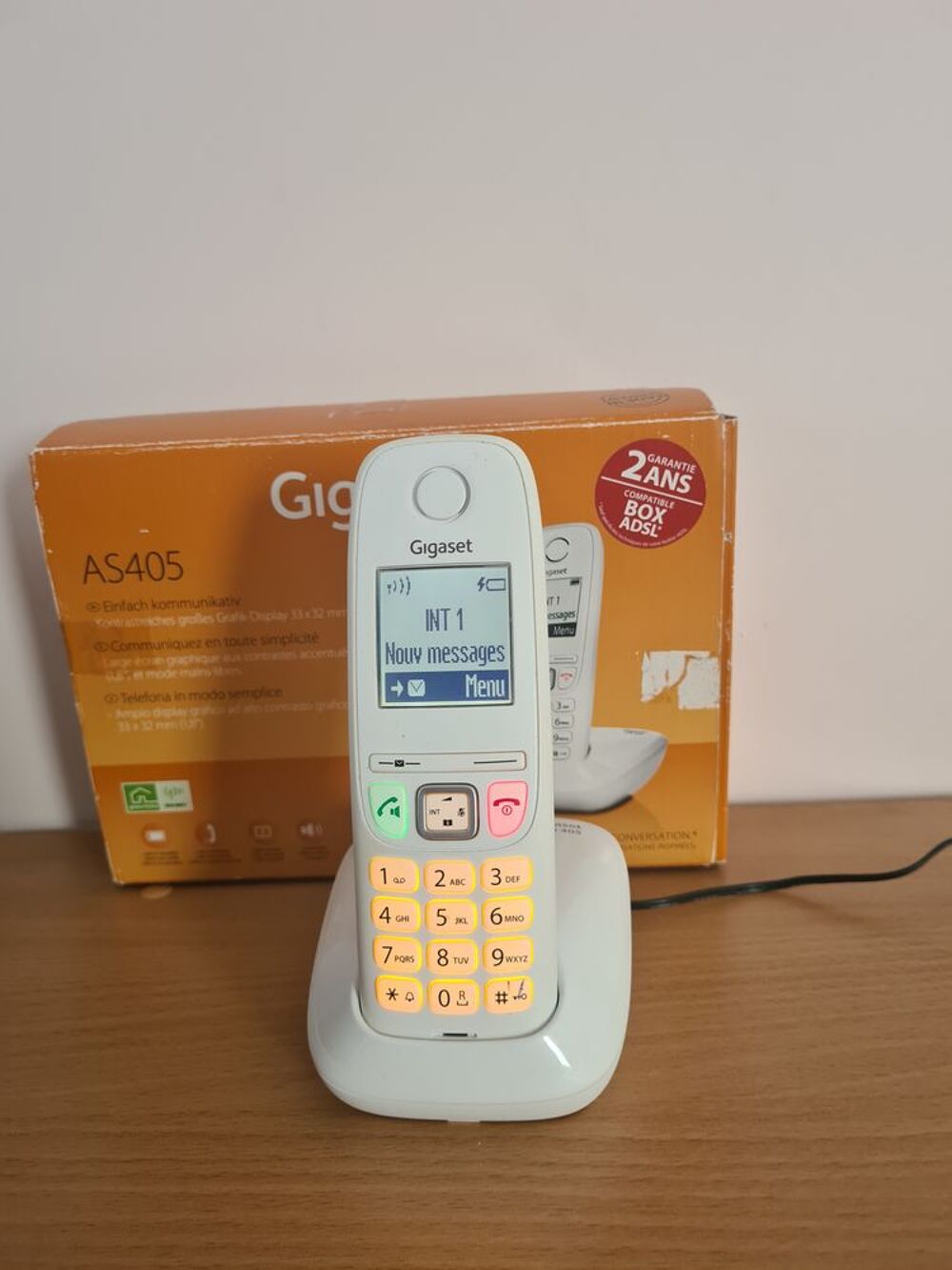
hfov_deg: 53.1
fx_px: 953
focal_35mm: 26
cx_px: 476
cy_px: 635
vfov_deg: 67.3
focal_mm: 5.4
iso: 160
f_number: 1.8
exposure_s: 1/50
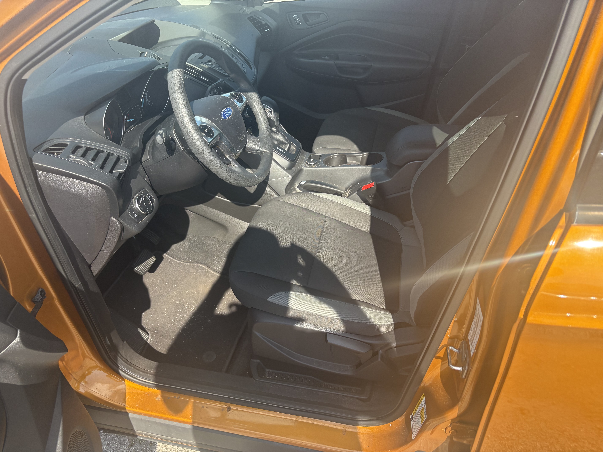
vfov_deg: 53.1
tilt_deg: -35.2
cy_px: 226
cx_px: 302
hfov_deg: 67.3
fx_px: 453
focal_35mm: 26
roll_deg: +3.1
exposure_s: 1/1081
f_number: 1.6
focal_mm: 5.96
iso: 64
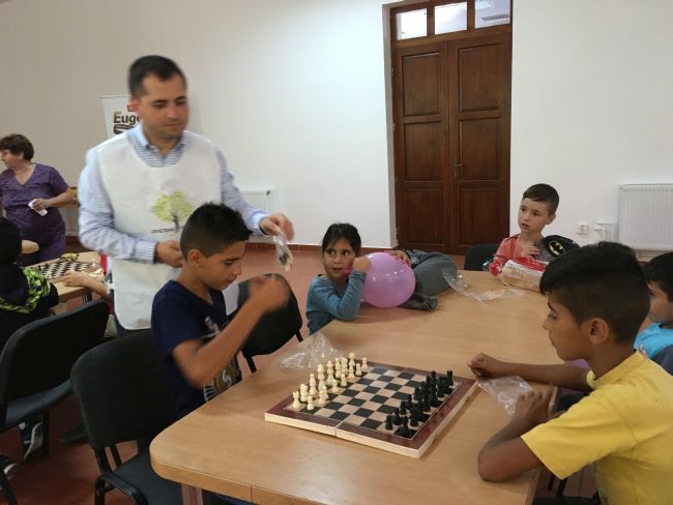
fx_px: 564
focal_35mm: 29
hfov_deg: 61.6
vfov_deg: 48.3
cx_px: 336
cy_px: 252
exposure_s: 1/20
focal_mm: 4.15
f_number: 2.2
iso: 200
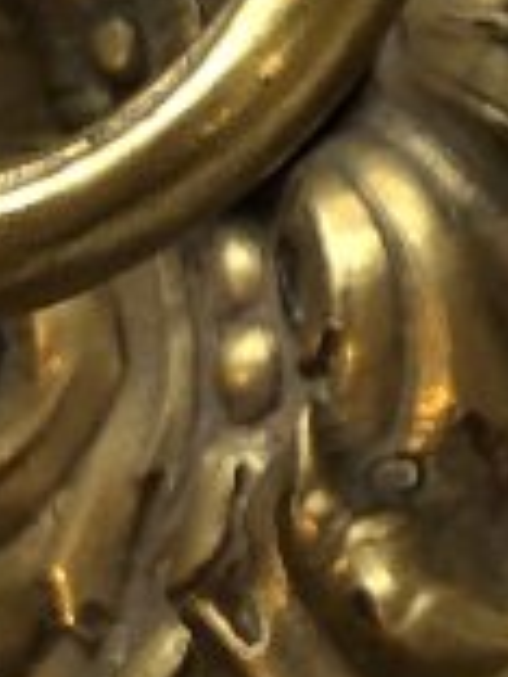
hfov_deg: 6.2
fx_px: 4207
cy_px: -169
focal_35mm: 215
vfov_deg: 9.1
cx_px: 1715
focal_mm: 4
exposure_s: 1/100
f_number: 1.8
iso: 40
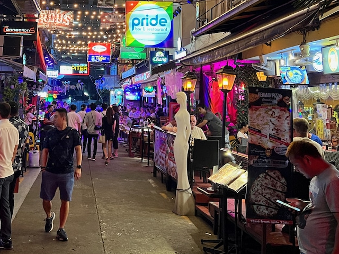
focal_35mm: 52
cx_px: 78
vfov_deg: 26.9
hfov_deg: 35.9
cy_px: 16
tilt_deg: +9.5
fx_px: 509
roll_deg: -1.8
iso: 500
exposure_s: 1/50
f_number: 1.5
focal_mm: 5.7
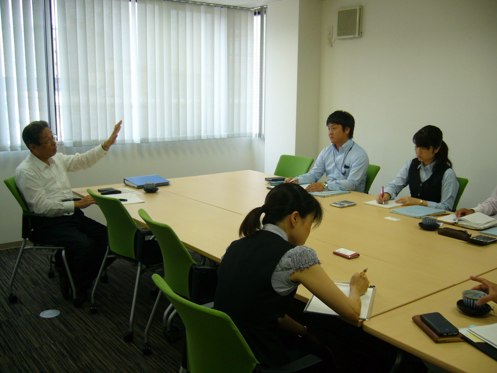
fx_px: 503
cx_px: 248
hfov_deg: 52.6
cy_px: 186
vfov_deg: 40.7
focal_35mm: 35
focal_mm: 5.8
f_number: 2.8
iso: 80
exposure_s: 1/100
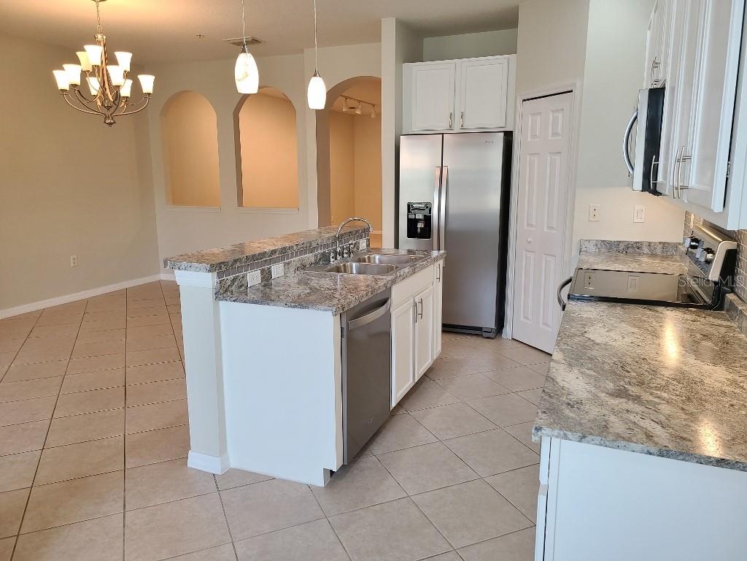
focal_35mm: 26
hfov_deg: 67.3
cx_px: 374
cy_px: 280
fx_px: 561
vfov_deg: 53.1
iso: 40
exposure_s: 1/60
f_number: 1.8
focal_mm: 5.4
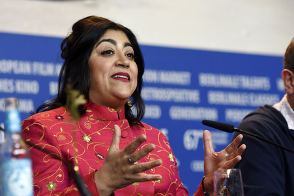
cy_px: 98
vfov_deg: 7.3
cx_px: 147
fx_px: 1530
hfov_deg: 11.0
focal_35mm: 188
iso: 800
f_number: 3.5
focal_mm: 125
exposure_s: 1/320
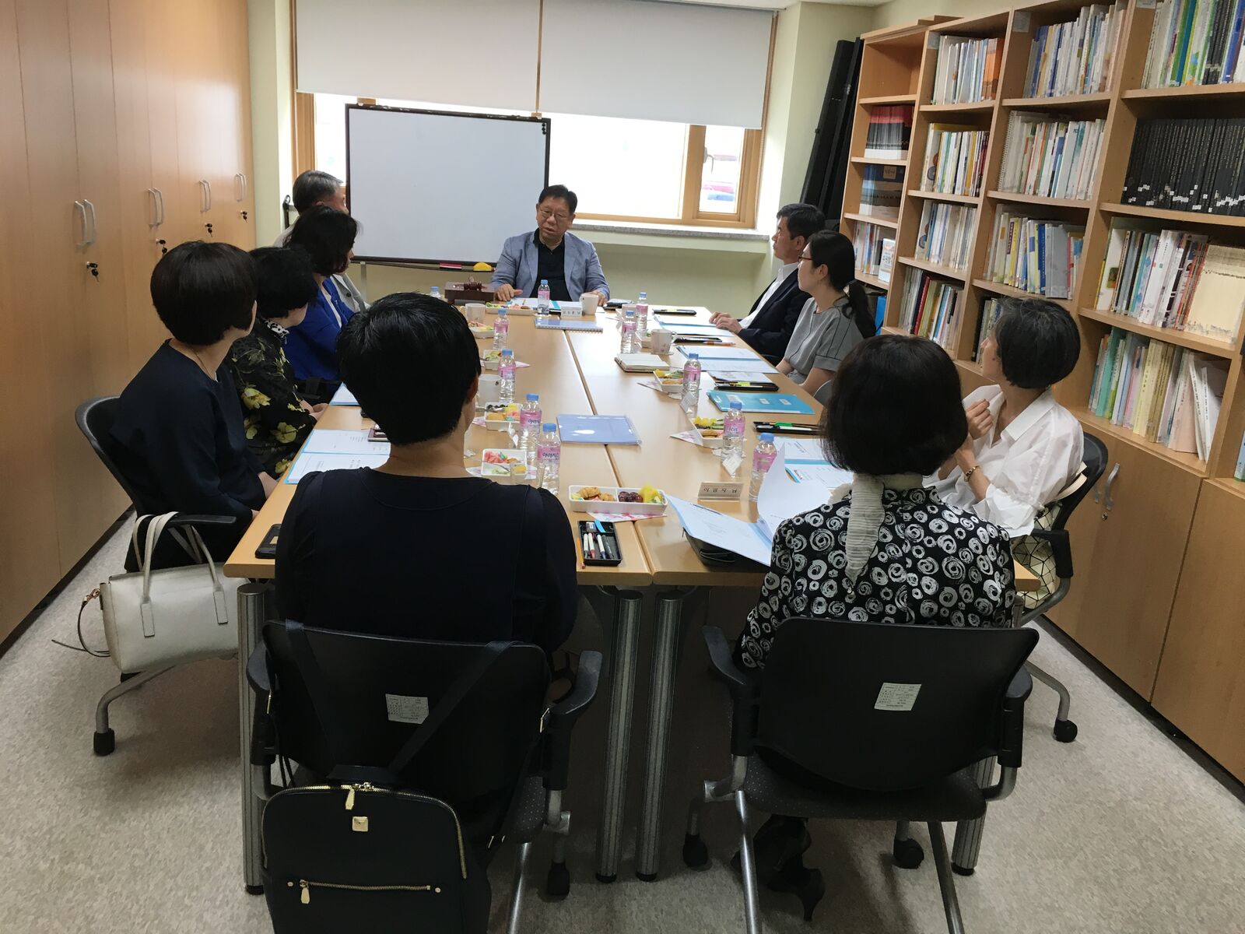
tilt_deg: -17.3
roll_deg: -4.2
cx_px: 622
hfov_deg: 61.7
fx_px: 1043
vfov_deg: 48.2
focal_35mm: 29
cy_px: 467
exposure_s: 1/30
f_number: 2.2
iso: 32
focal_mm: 4.15
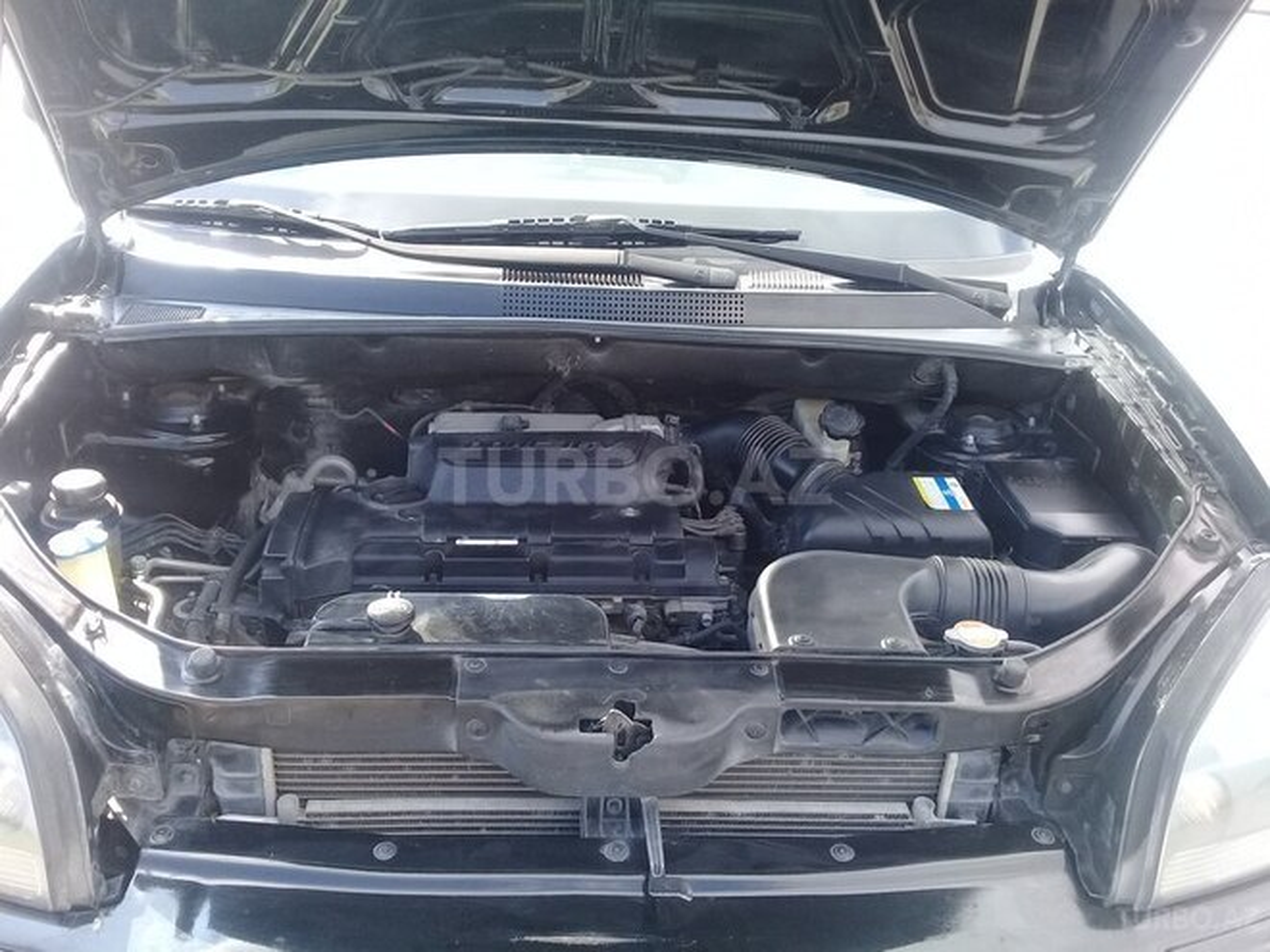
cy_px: 476
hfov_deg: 58.4
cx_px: 635
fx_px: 1137
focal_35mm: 31
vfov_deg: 45.4
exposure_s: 1/150
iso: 50
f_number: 2.2
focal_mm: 3.3
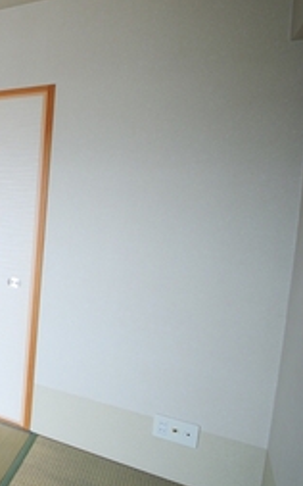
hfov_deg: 19.7
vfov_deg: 61.0
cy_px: 211
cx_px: -297
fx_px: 410
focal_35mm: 31
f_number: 4.5
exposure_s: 1/10
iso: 100
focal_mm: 8
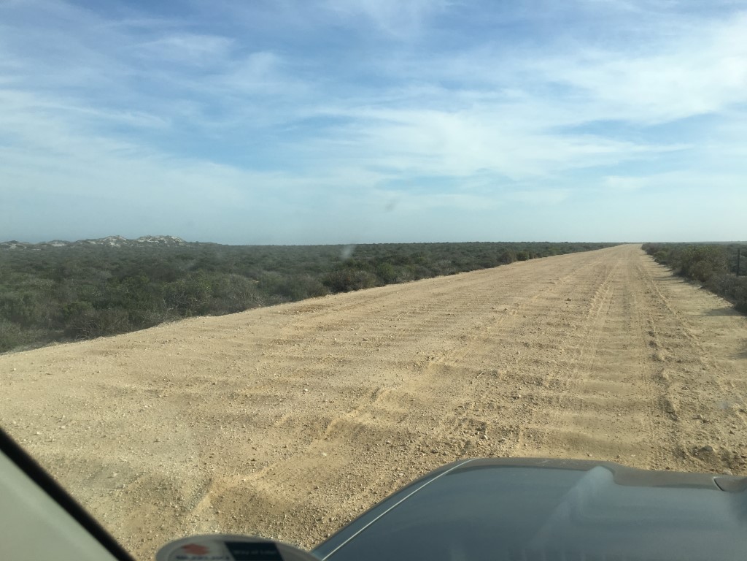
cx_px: 374
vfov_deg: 48.2
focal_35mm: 29
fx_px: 626
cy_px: 280
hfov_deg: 61.7
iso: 25
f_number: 2.2
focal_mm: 4.15
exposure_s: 1/1748
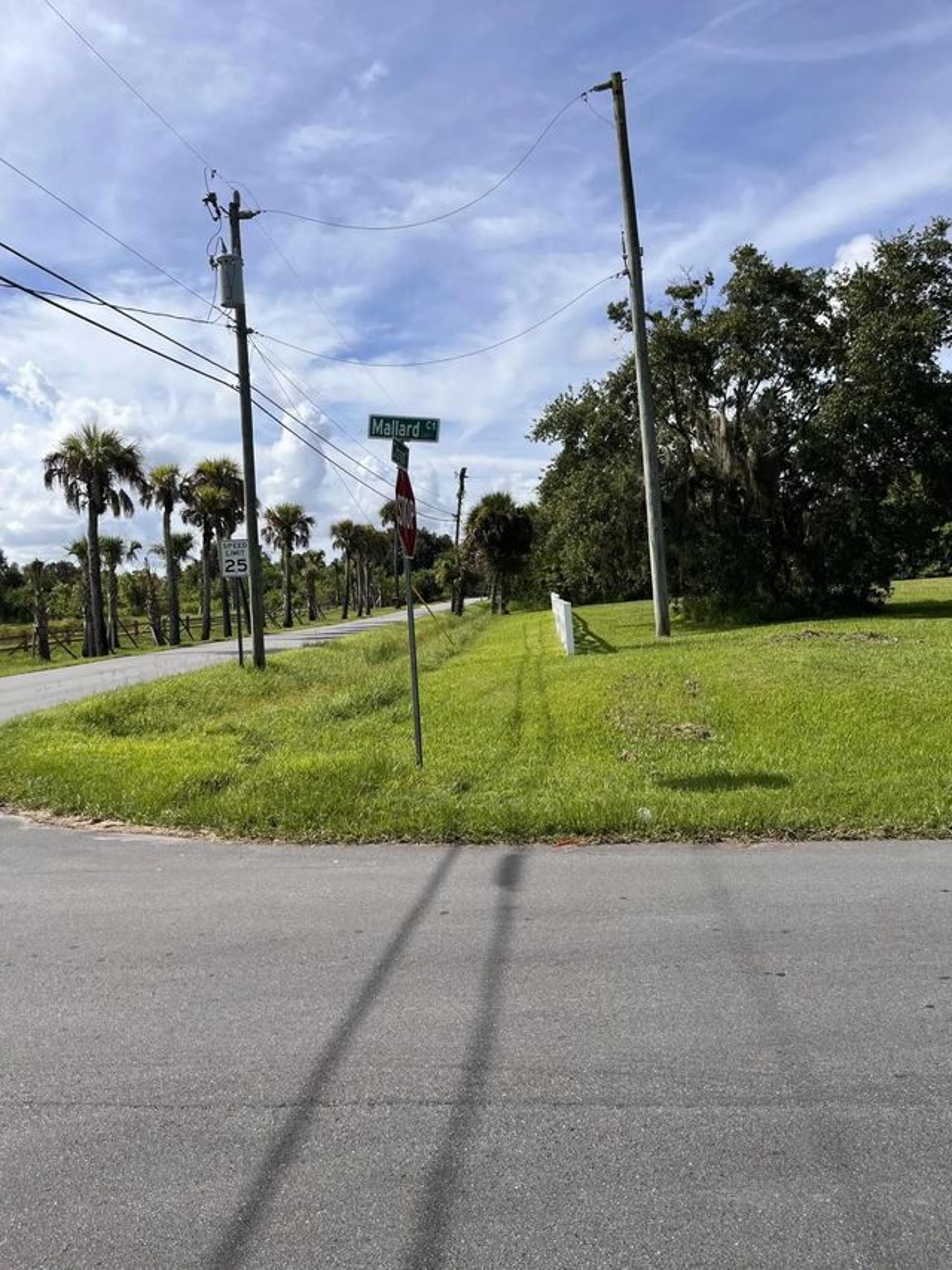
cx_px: 476
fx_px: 953
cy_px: 635
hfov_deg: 53.1
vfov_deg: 67.3
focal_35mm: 26
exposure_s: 1/4484
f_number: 1.6
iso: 50
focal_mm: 5.1
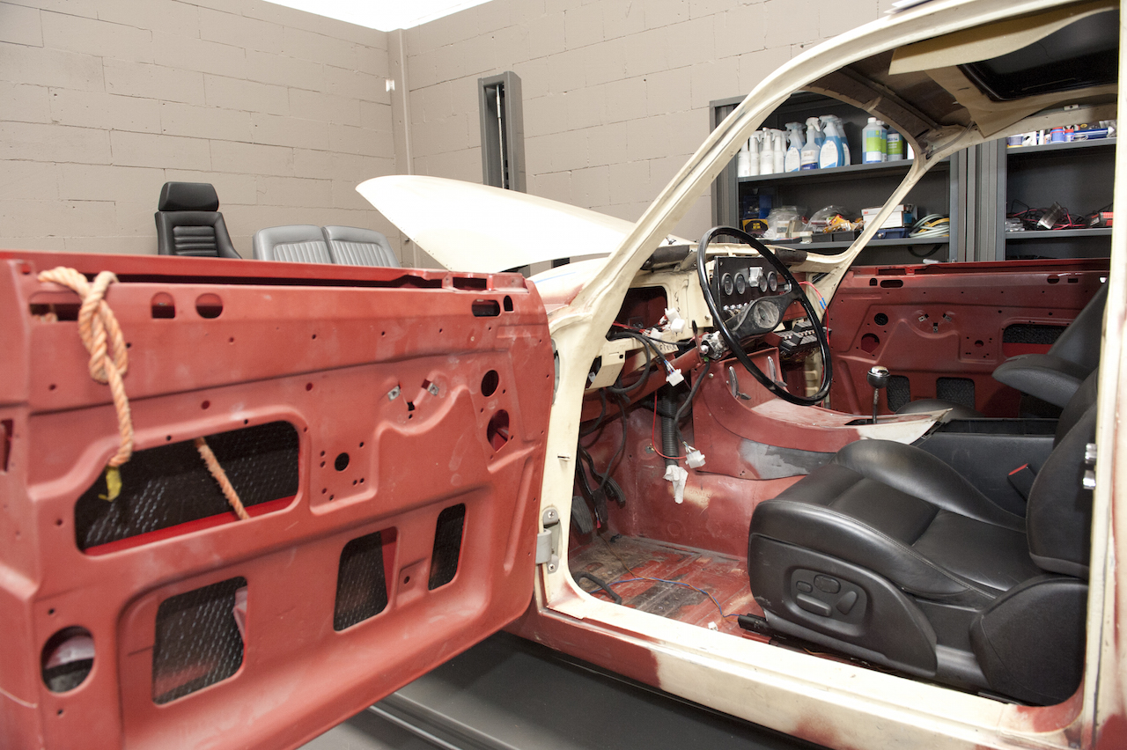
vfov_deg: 53.1
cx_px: 564
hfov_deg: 73.8
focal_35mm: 24
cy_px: 375
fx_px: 751
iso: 3200
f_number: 5.6
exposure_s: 1/50
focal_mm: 24
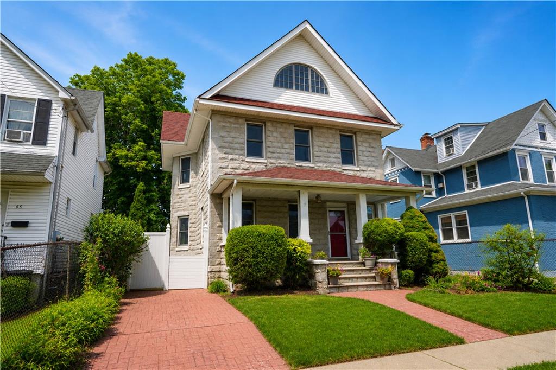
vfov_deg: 58.3
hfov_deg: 79.9
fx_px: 332
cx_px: 278
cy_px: 185
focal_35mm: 22
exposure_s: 1/100
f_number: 7.1
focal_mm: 21.5
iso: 100
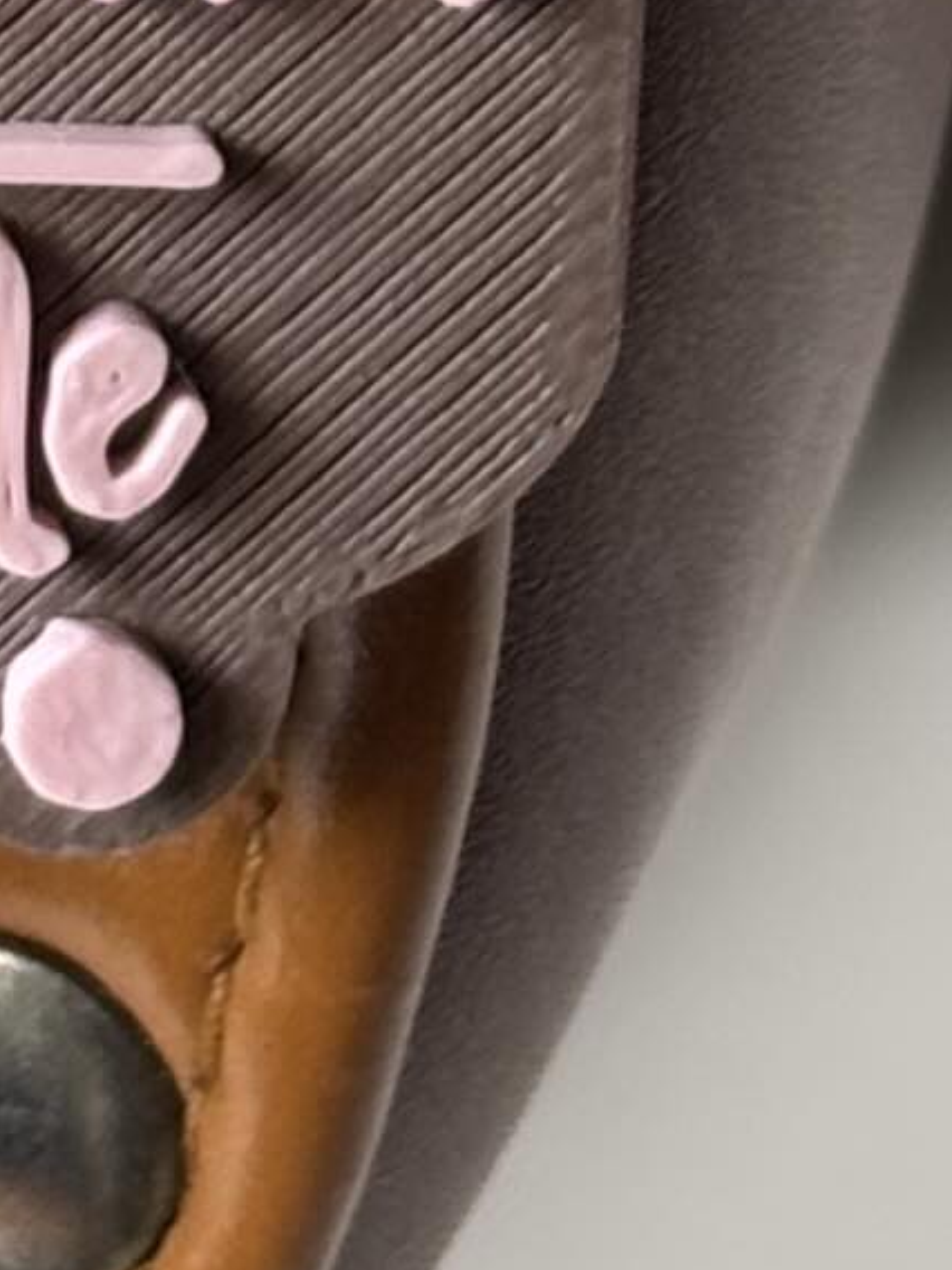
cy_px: -1603
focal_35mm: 369
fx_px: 13531
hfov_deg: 4.0
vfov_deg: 5.2
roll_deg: +0.6
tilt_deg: -27.6
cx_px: -451
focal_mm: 5.96
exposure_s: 1/60
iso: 125
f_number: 1.6
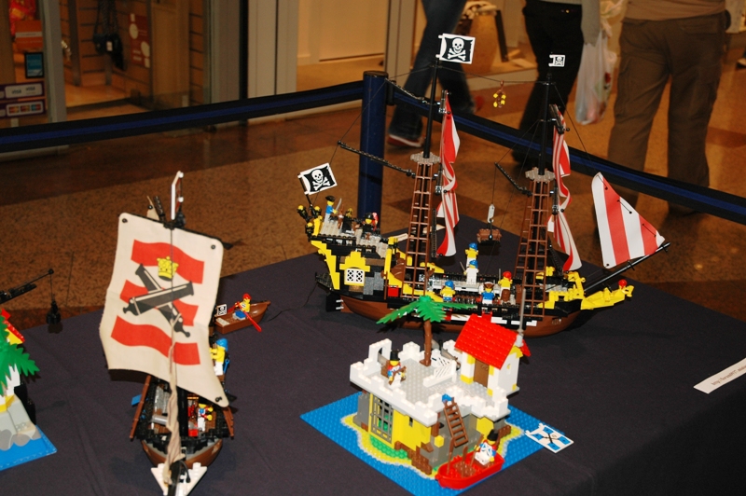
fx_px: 963
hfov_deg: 42.4
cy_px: 248
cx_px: 373
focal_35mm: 46
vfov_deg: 28.9
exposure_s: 1/60
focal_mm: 31
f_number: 4
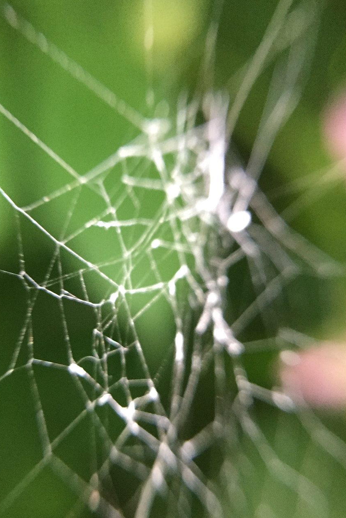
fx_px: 548
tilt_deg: +5.2
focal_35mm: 38
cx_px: 129
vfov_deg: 50.4
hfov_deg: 34.9
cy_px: 306
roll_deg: -39.1
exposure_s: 1/33
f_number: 2.2
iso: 320
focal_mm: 4.15
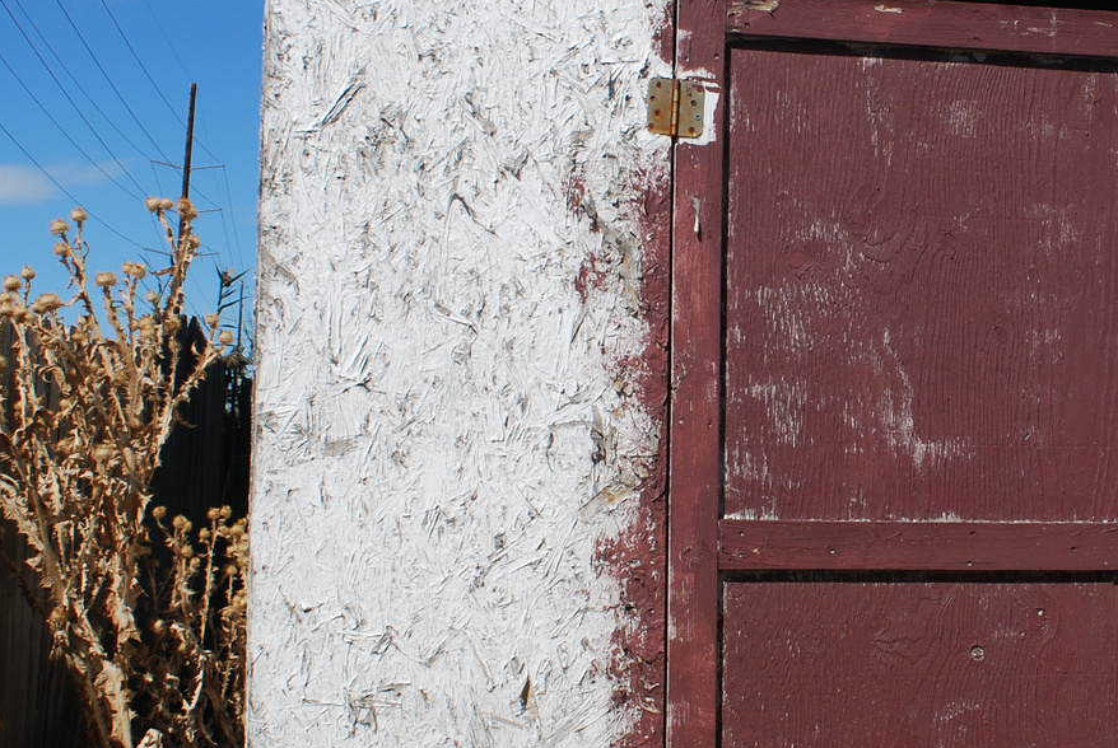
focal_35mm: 63
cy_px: 350
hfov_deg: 31.1
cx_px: 874
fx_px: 1959
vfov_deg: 21.6
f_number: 8
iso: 100
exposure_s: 1/250
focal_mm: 18
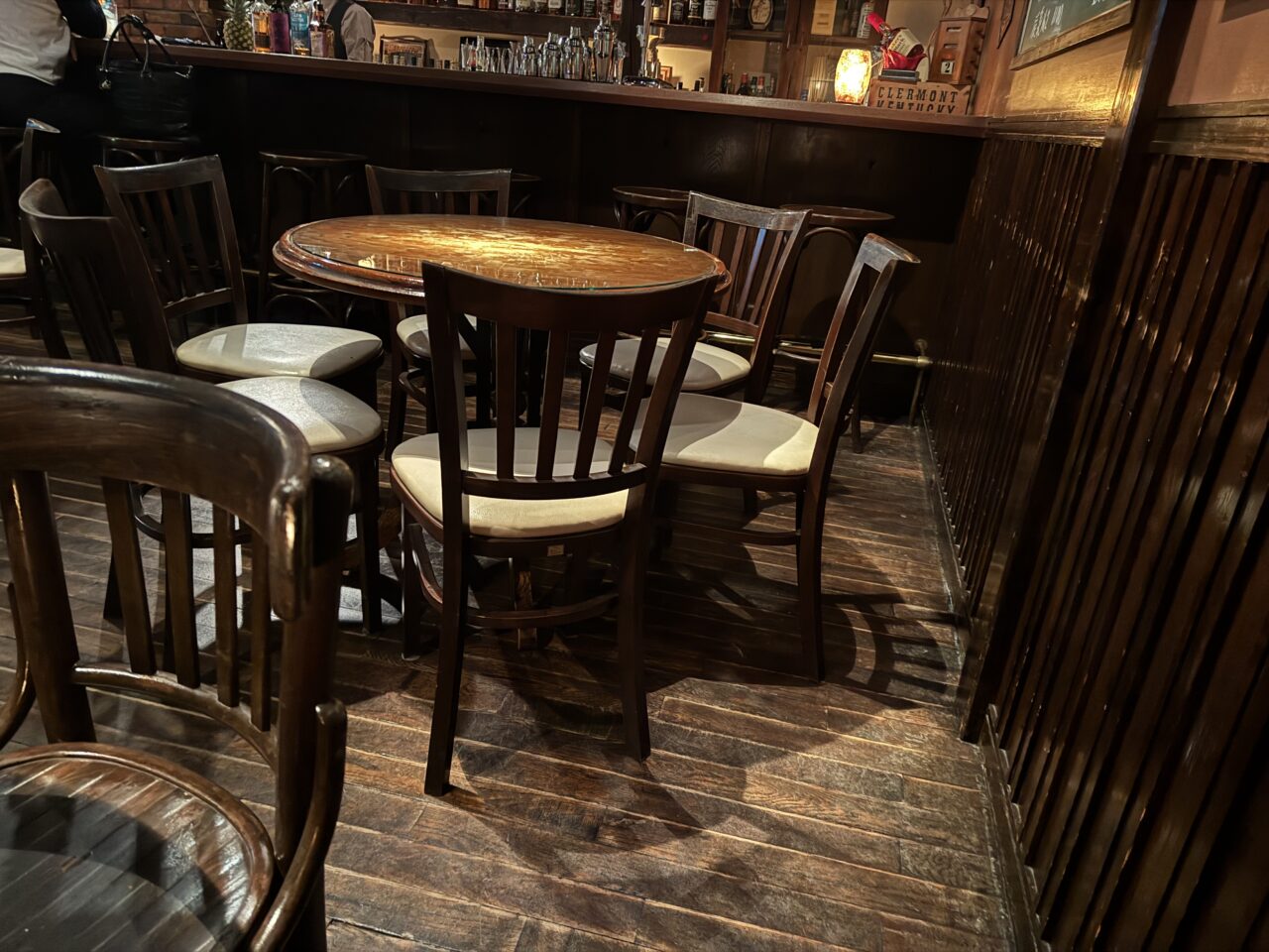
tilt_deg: -22.2
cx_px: 634
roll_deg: -5.0
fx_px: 880
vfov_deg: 56.8
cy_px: 476
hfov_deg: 71.6
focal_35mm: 24
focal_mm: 6.76
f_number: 1.78
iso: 1600
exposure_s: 1/10
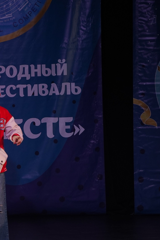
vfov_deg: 7.5
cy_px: 154
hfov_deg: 5.0
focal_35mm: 276
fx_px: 1839
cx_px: -28
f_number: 5
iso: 1600
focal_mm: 123
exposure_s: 1/400
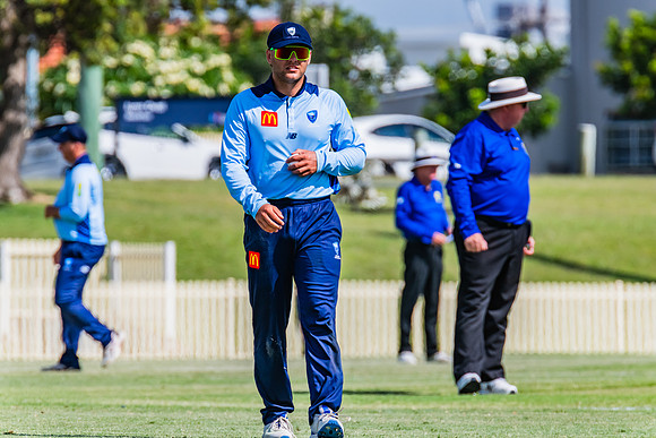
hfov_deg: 3.3
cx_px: 340
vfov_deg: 2.2
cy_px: 211
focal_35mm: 625
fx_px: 11384
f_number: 11
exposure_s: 1/2000
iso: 800
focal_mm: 600
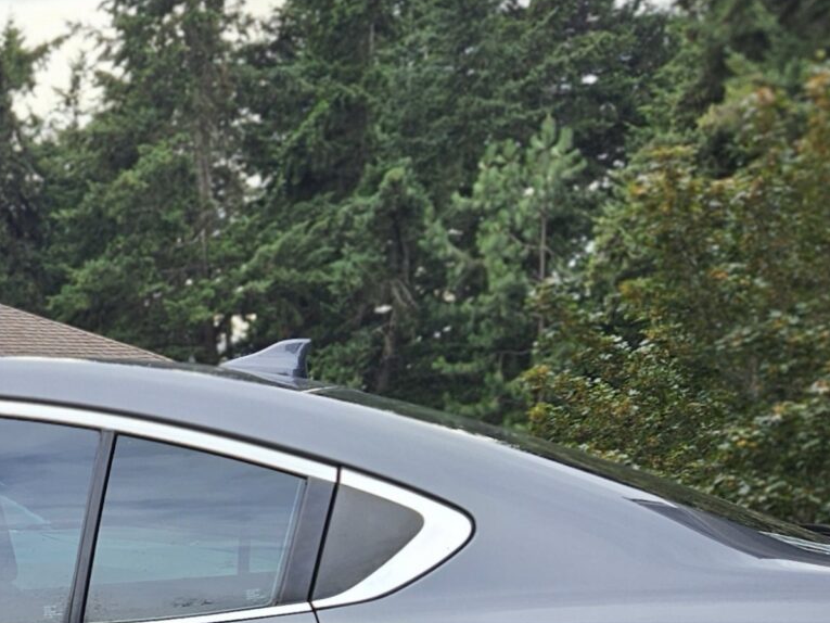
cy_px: 841
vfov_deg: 17.7
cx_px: -175
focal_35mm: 77
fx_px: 1847
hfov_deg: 23.1
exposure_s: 1/367
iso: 25
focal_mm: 5.4
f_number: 1.8
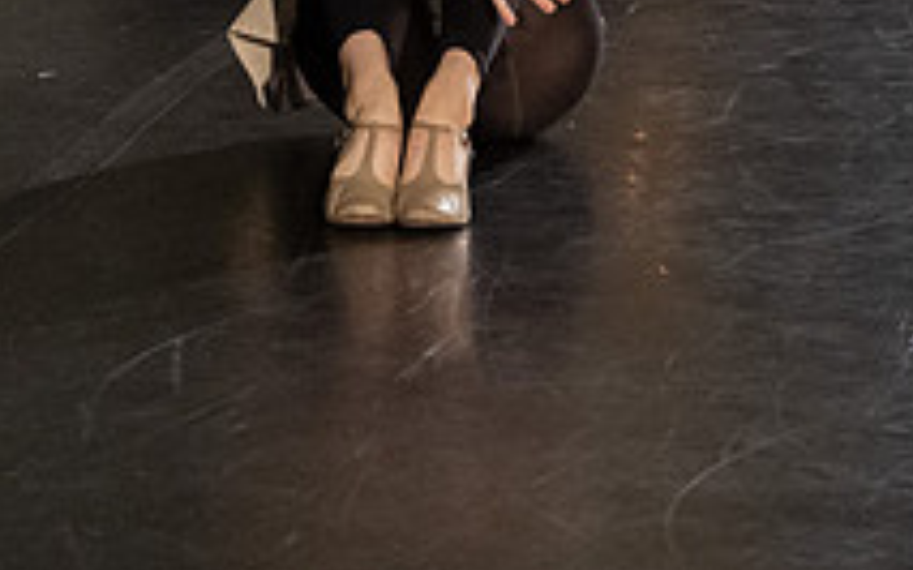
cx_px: 404
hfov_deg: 10.6
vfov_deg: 6.6
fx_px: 4925
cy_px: -167
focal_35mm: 198
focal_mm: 52
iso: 6400
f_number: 4.5
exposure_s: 1/400
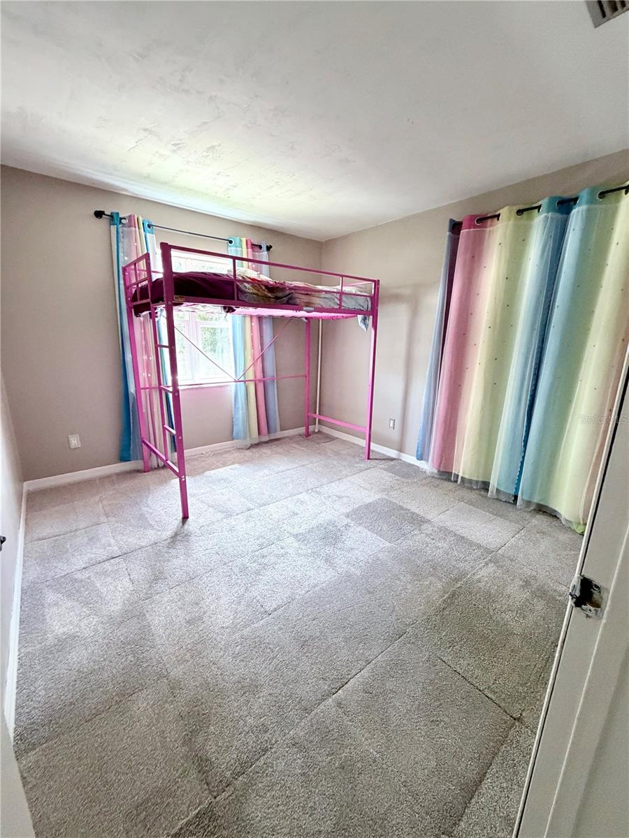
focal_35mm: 14
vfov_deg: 102.1
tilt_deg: -13.5
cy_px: 419
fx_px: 339
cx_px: 314
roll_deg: -2.1
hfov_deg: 85.7
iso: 400
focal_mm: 2.22
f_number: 2.2
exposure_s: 1/60
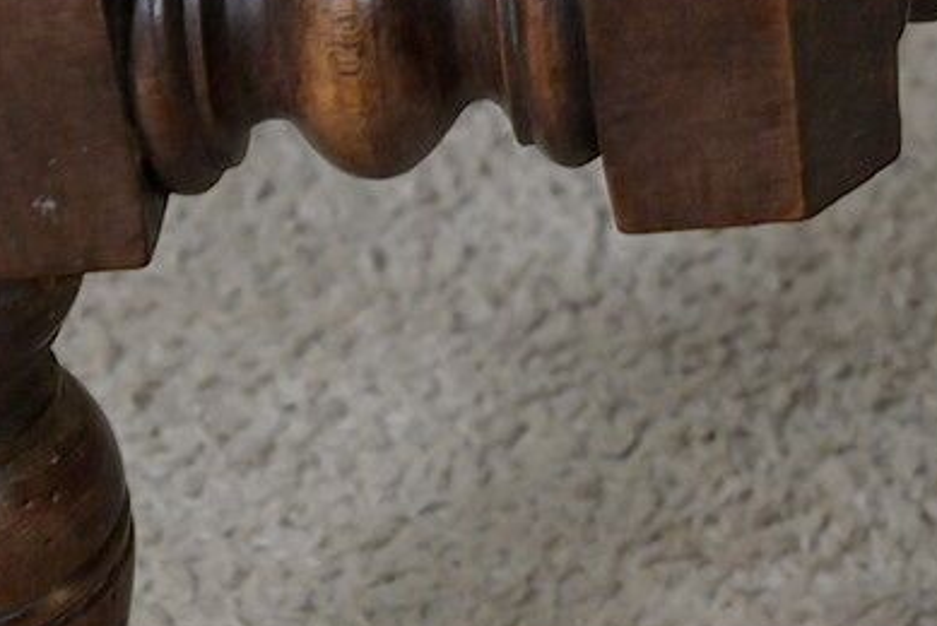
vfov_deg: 8.7
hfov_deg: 13.0
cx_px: 1106
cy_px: -267
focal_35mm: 154
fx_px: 4011
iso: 5000
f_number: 9
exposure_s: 1/100
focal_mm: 50
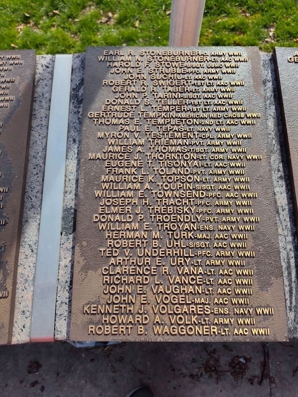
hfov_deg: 58.9
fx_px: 264
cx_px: 149
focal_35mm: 23
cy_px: 198
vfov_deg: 73.9
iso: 100
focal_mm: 5.56
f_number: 1.8
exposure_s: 1/1244
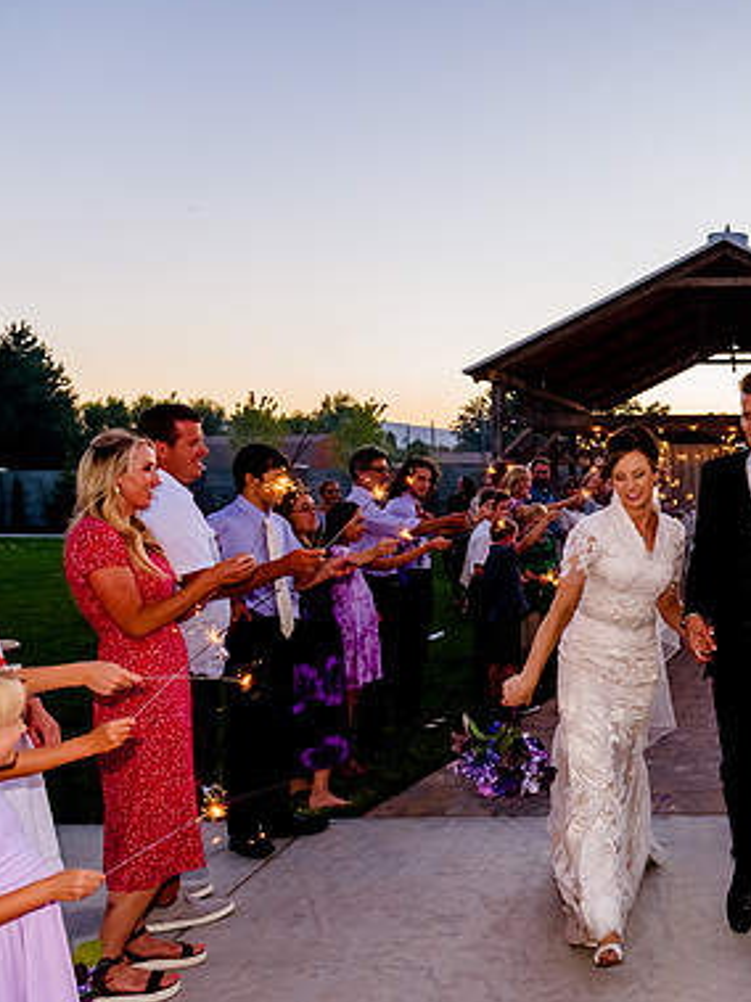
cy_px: 497
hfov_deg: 34.6
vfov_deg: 47.9
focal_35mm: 39
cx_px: 688
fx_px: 1129
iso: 1600
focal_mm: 26
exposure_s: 1/200
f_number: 5
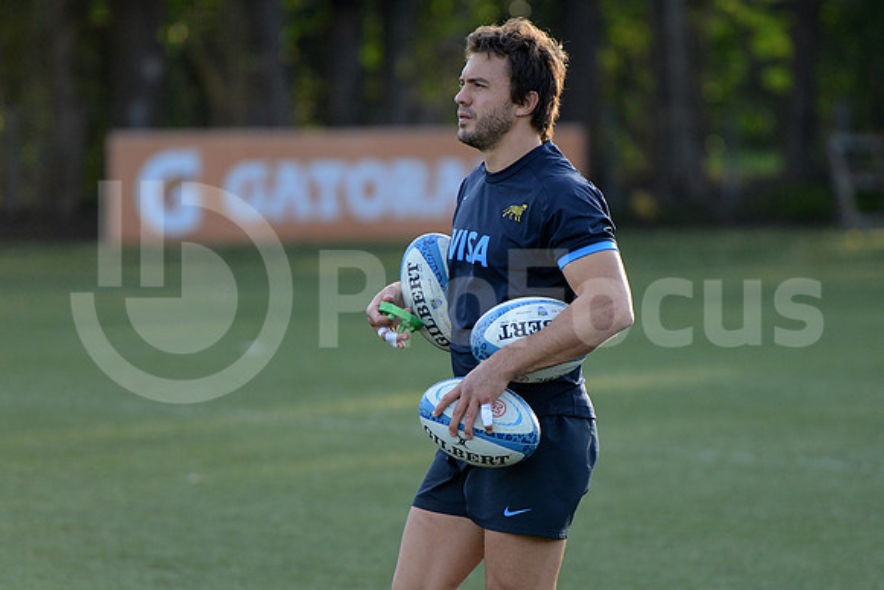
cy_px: 295
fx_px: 6631
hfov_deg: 7.6
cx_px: 442
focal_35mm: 270
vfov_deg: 5.1
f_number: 4
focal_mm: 270
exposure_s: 1/800
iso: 1000
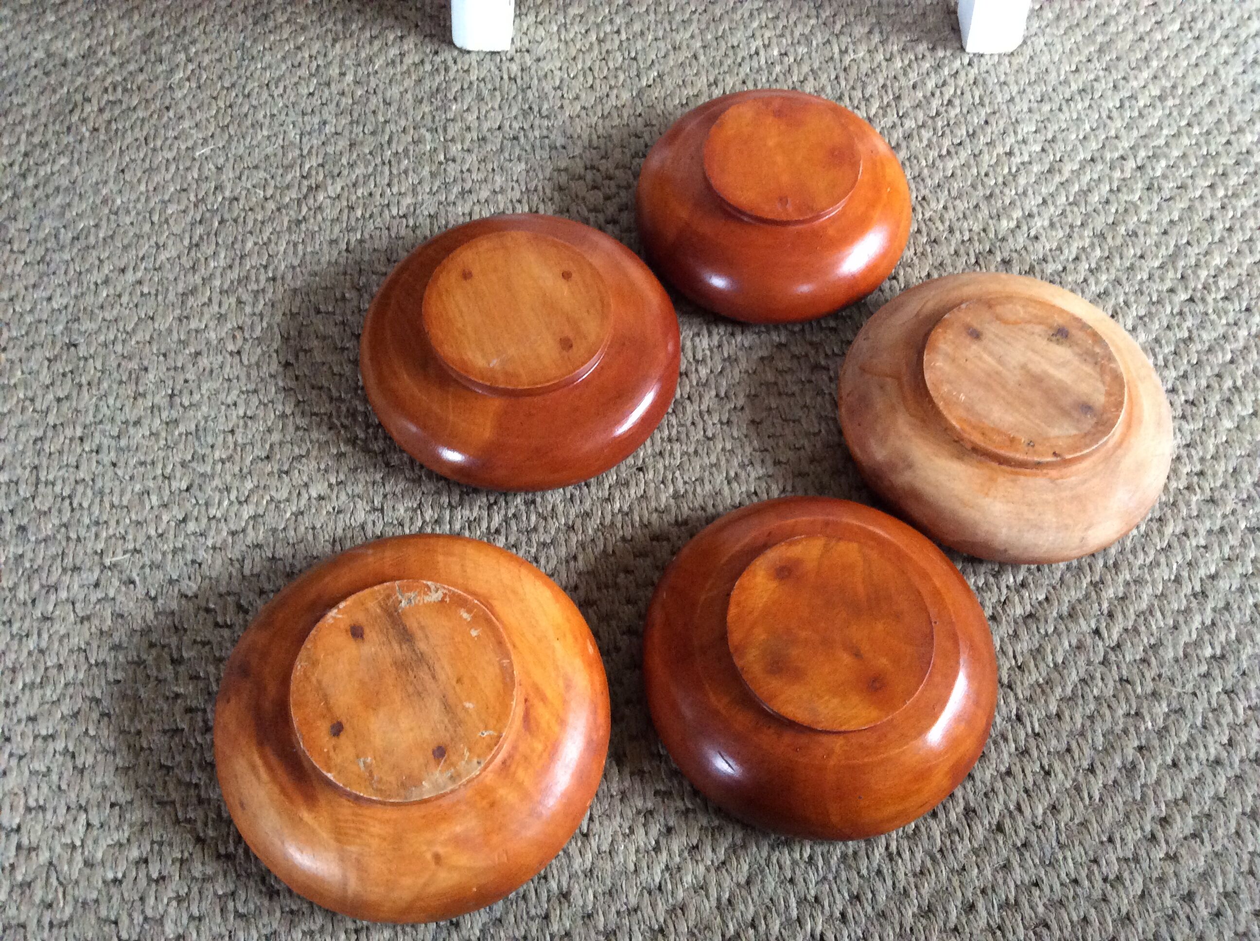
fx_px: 1163
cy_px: 470
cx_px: 630
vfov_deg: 44.1
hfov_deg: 56.9
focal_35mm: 32
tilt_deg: -62.1
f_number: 2.4
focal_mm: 3.3
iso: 250
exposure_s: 1/25
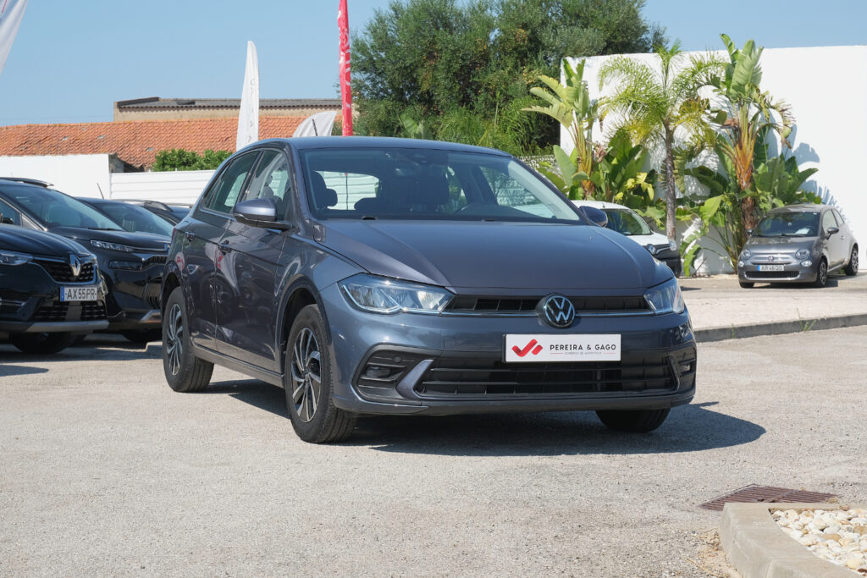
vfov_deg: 20.3
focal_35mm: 67
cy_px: 289
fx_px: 1614
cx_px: 434
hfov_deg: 30.1
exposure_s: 1/200
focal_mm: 44.5
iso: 160
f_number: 9
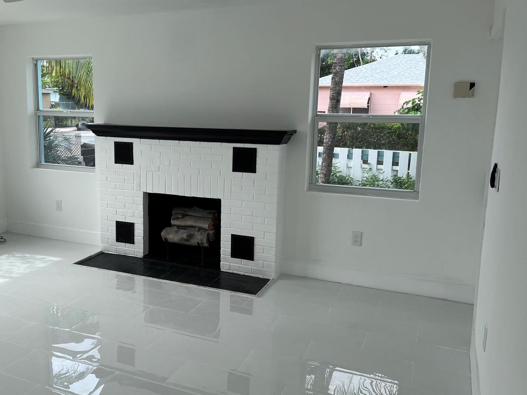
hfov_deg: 54.7
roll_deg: -0.8
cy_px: 183
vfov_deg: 42.9
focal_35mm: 33
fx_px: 502
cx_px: 196
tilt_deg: -8.8
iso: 50
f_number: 1.5
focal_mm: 5.7
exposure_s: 1/853
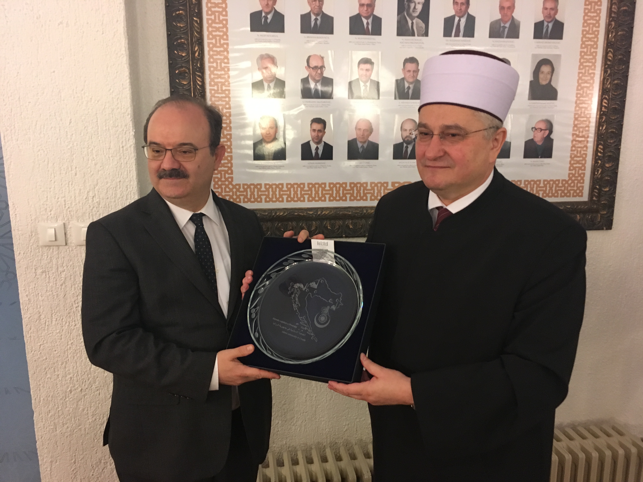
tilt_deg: -11.1
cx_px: 322
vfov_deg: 48.2
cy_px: 241
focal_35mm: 29
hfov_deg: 61.7
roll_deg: +0.0
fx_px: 539
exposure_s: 1/17
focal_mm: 4.15
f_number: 2.2
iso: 200
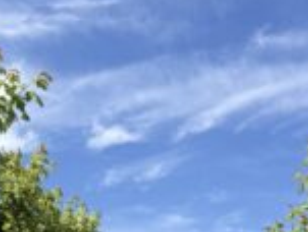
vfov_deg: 18.1
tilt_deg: +7.5
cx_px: 143
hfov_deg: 26.3
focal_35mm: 74
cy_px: 333
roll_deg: +0.6
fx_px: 660
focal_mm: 6.76
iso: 80
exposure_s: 1/4405
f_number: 1.78
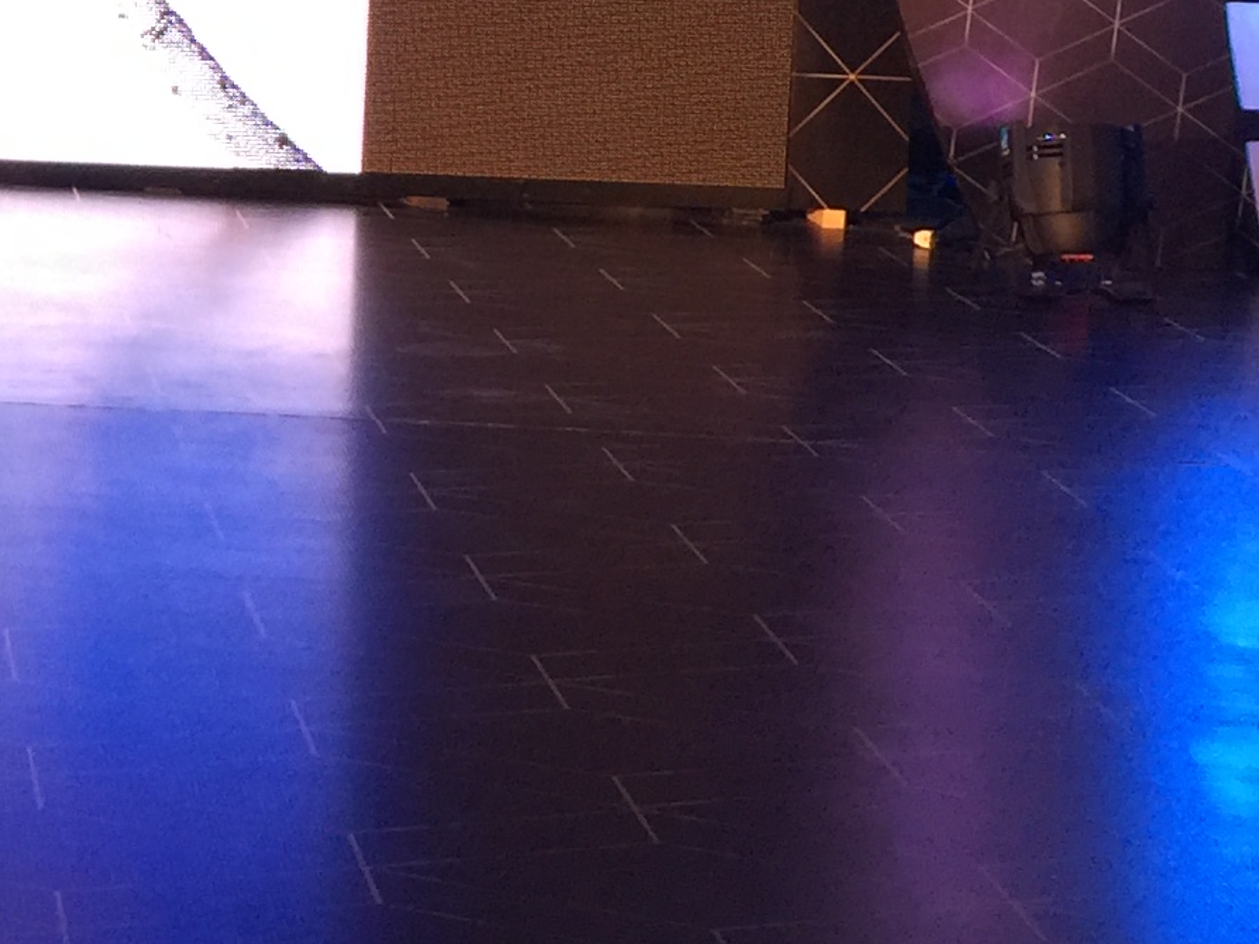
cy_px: -51
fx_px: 3856
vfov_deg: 13.7
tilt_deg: -5.2
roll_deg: -2.3
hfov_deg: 17.2
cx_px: -469
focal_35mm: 106
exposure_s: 1/17
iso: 64
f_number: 2.2
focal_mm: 4.15
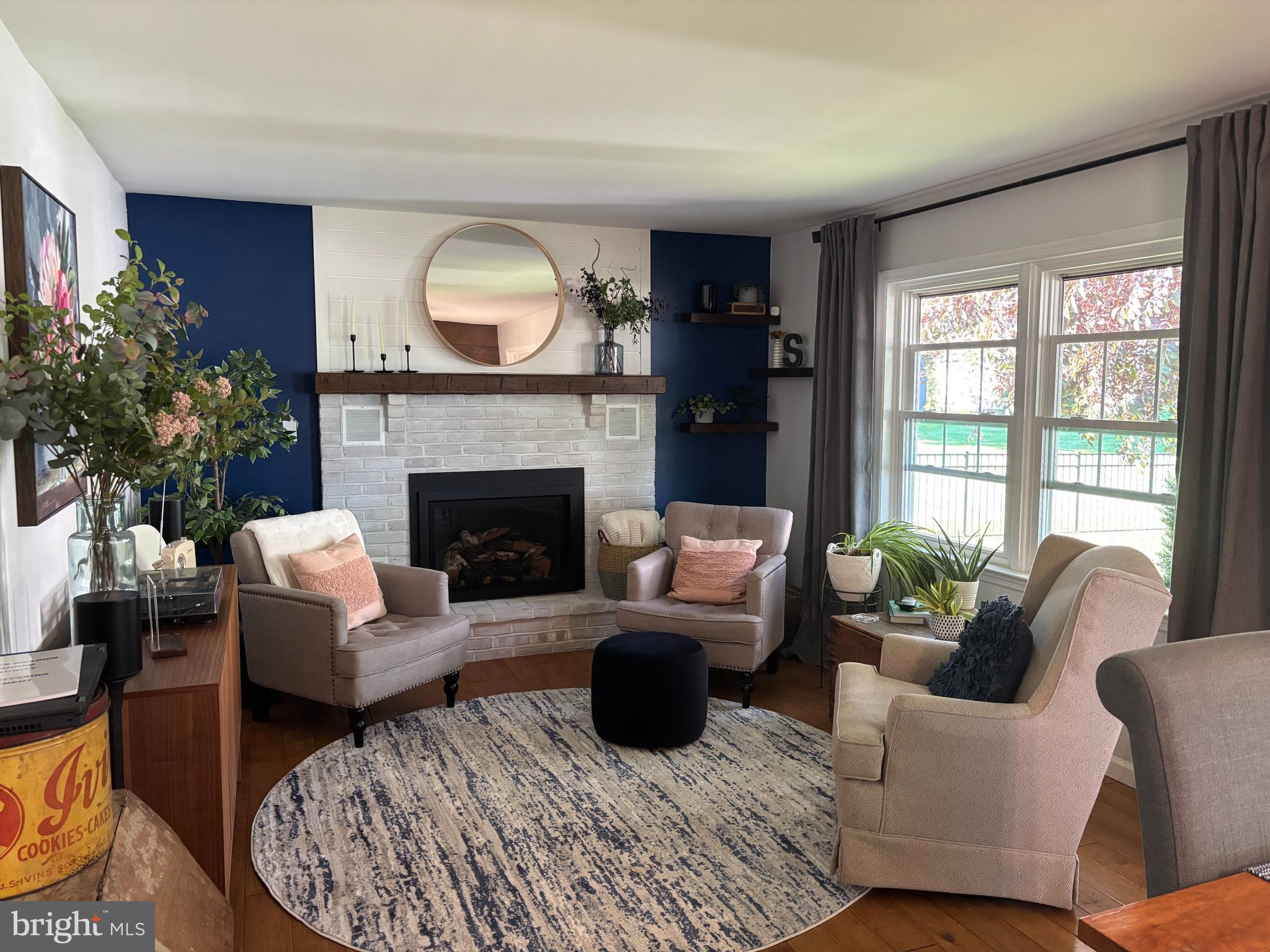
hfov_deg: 67.3
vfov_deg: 53.1
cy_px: 476
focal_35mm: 26
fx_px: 954
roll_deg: +0.2
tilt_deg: -5.8
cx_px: 635
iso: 400
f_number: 1.6
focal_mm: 5.96
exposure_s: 1/60
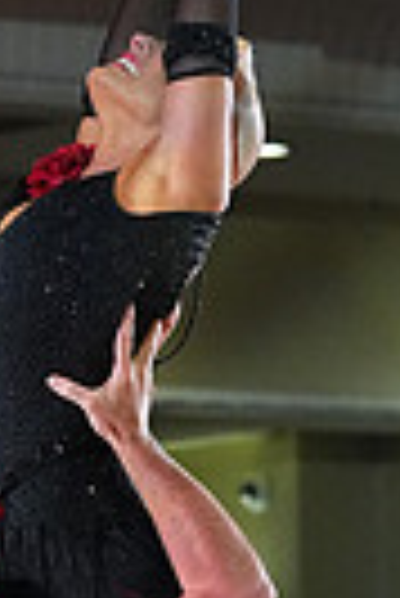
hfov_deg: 3.1
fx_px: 7413
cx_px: 155
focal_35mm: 446
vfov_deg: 4.6
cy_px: 868
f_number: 5
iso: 6400
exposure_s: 1/400
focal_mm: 102
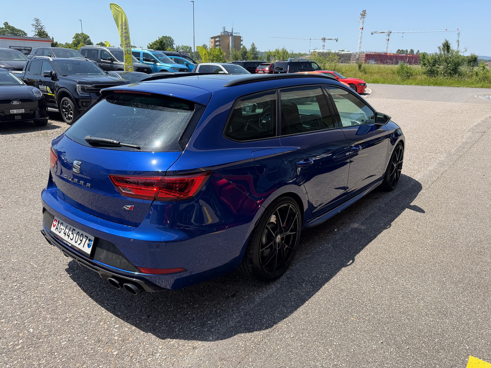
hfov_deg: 71.6
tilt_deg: -16.5
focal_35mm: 24
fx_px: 340
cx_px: 246
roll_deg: +1.2
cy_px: 184
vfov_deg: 56.8
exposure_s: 1/2611
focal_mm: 6.76
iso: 80
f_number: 1.78
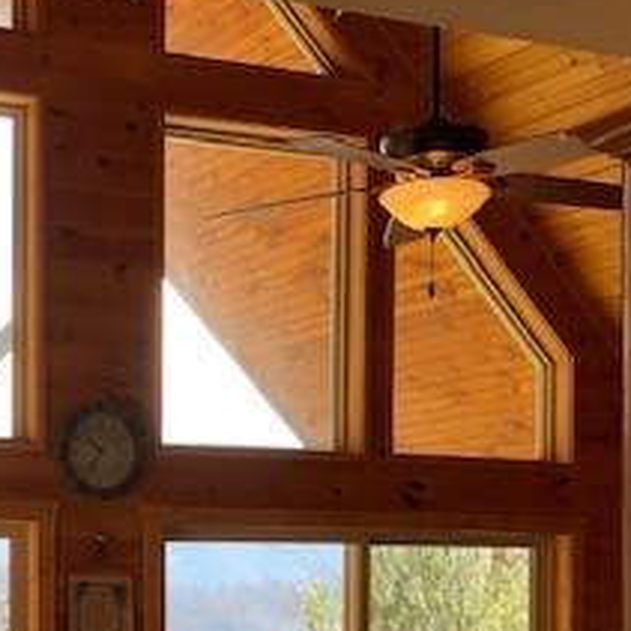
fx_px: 1547
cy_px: 628
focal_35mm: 75
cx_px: -18
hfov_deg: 22.1
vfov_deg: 22.2
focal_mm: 4
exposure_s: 1/136
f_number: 1.8
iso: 20
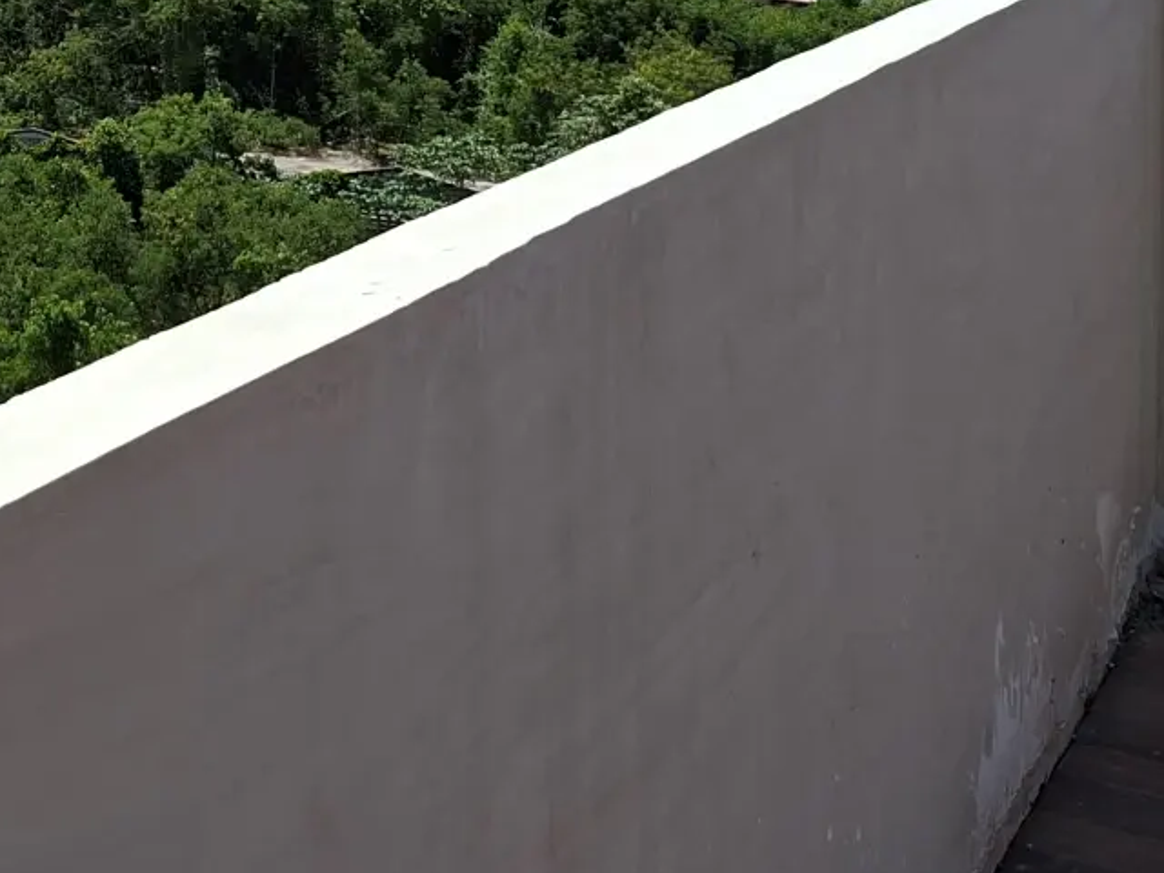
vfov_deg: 19.1
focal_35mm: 69
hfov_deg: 26.7
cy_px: -364
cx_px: 15
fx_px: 2320
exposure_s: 1/2315
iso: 50
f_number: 1.8
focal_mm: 5.54
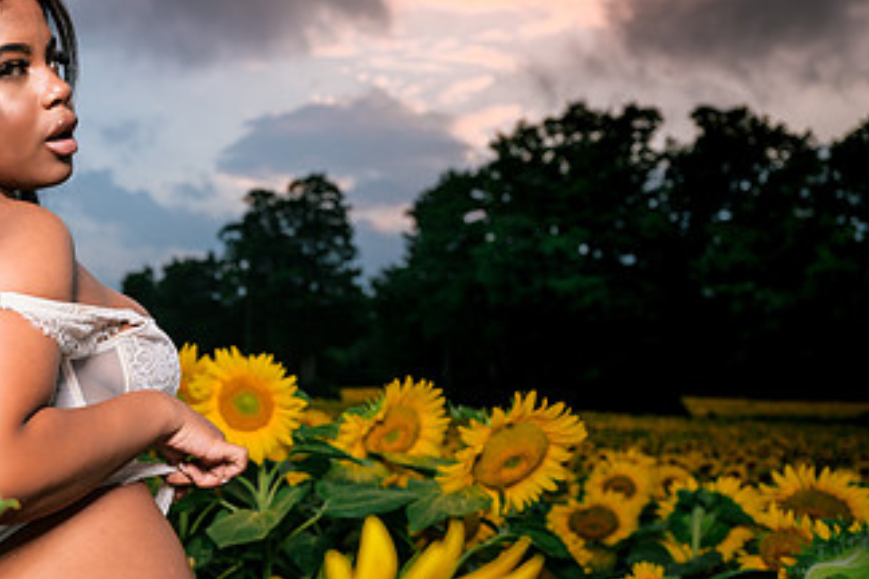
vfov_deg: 31.0
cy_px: 370
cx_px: 153
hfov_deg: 43.0
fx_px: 1038
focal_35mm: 43
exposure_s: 1/50
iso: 64
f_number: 3.2
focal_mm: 24
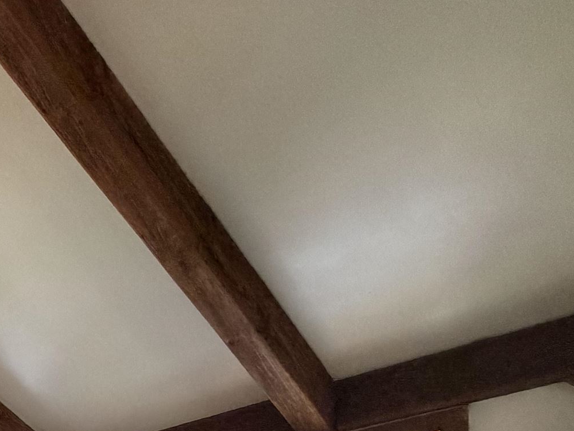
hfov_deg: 29.0
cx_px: -272
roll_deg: +1.4
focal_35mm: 43
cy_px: 660
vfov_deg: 25.0
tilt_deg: +0.6
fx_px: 713
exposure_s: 1/60
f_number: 2.2
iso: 320
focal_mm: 2.22
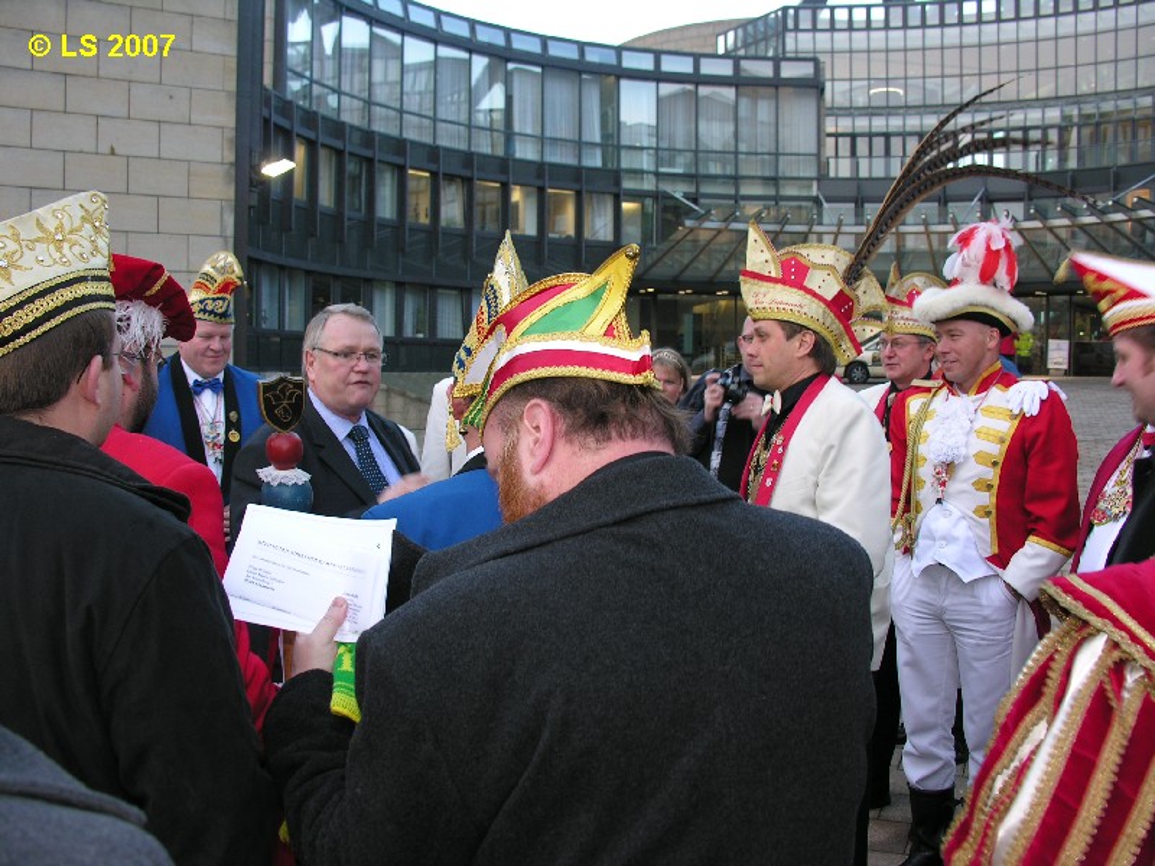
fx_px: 1168
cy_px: 433
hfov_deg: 52.6
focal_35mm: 35
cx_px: 578
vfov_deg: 40.7
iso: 50
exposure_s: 1/30
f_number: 2.8
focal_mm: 8.9
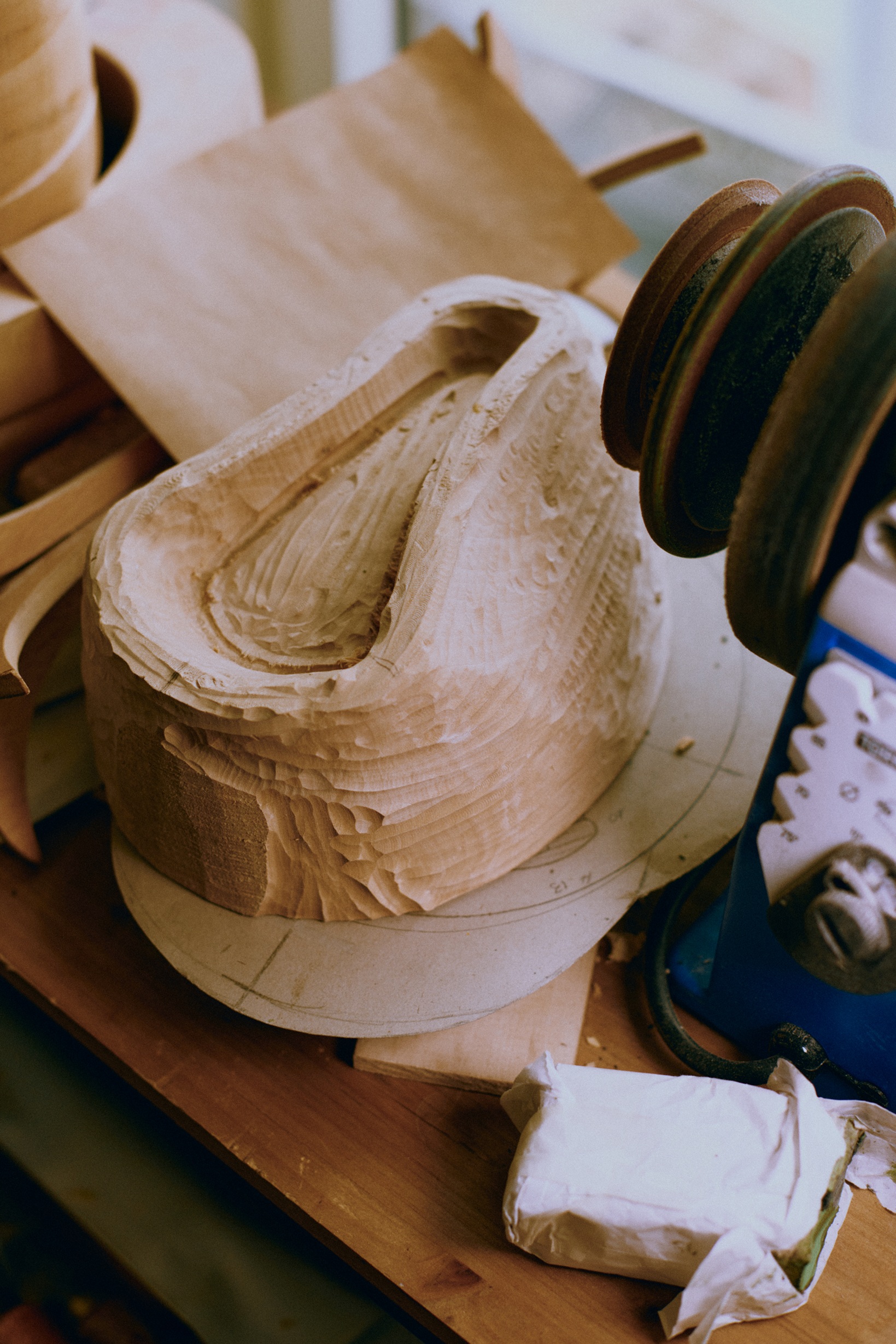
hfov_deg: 27.0
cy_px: 672
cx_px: 448
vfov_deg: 39.6
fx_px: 1866
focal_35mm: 50
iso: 320
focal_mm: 50
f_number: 3.2
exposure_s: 1/500
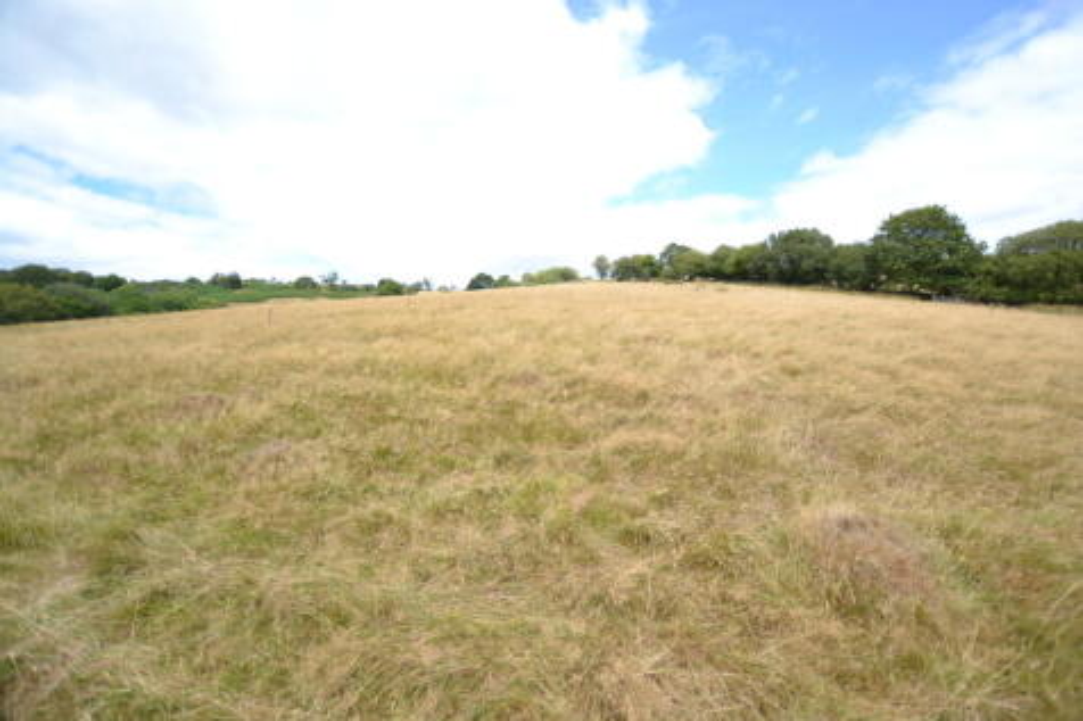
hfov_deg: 100.4
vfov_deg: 77.3
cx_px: 542
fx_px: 451
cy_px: 360
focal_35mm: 15
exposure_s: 1/1000
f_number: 3.5
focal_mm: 10
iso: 200
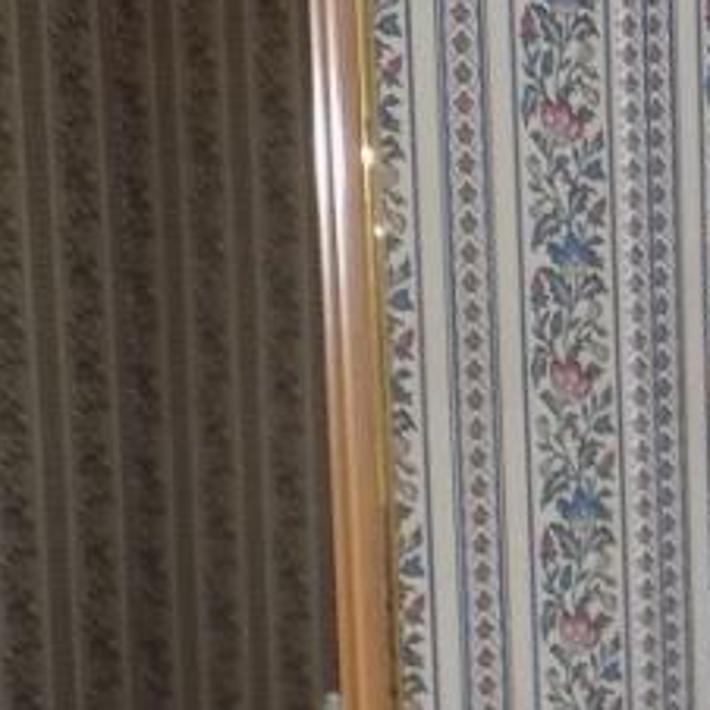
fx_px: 3434
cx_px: 1354
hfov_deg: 10.9
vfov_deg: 11.2
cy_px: 1144
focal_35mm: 148
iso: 200
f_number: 3.5
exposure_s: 1/30
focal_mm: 6.6
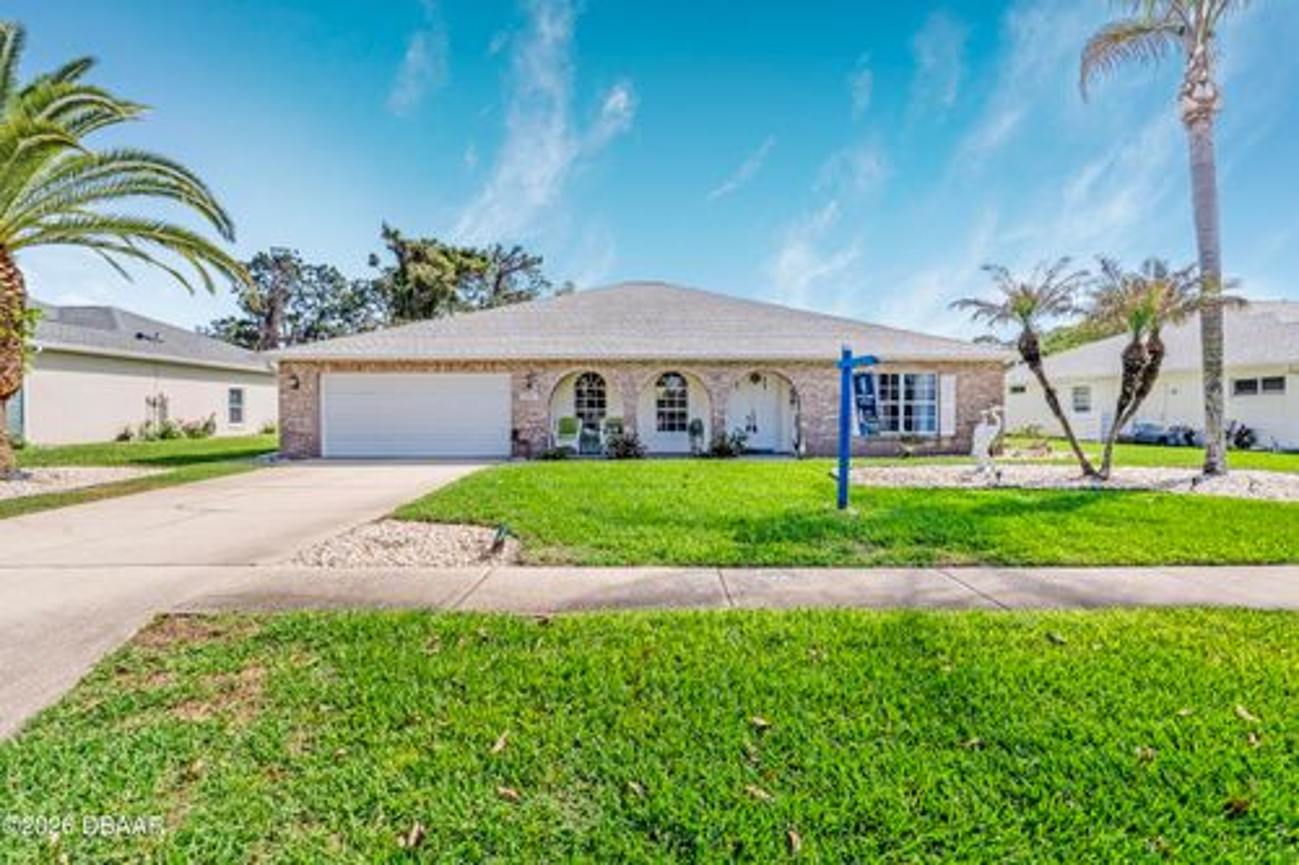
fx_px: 595
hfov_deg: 95.0
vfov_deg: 72.0
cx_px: 650
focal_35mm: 16
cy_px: 432
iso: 250
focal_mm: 11
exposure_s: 1/4000
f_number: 9
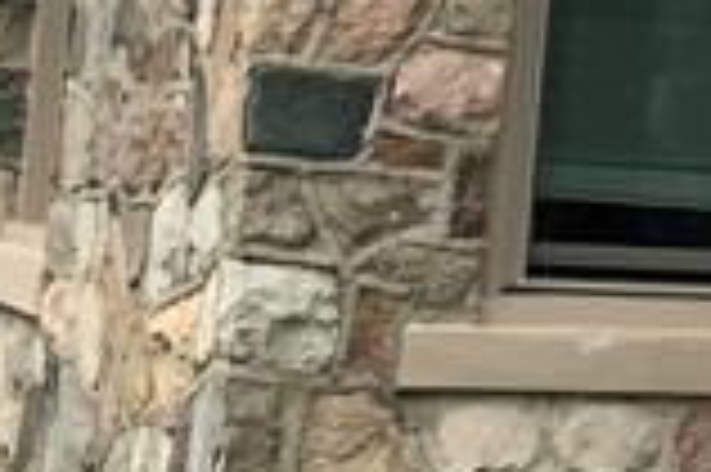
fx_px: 3867
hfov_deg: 9.9
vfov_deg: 6.9
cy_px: -148
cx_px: 1346
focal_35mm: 196
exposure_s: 1/855
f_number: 1.8
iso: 16
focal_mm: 3
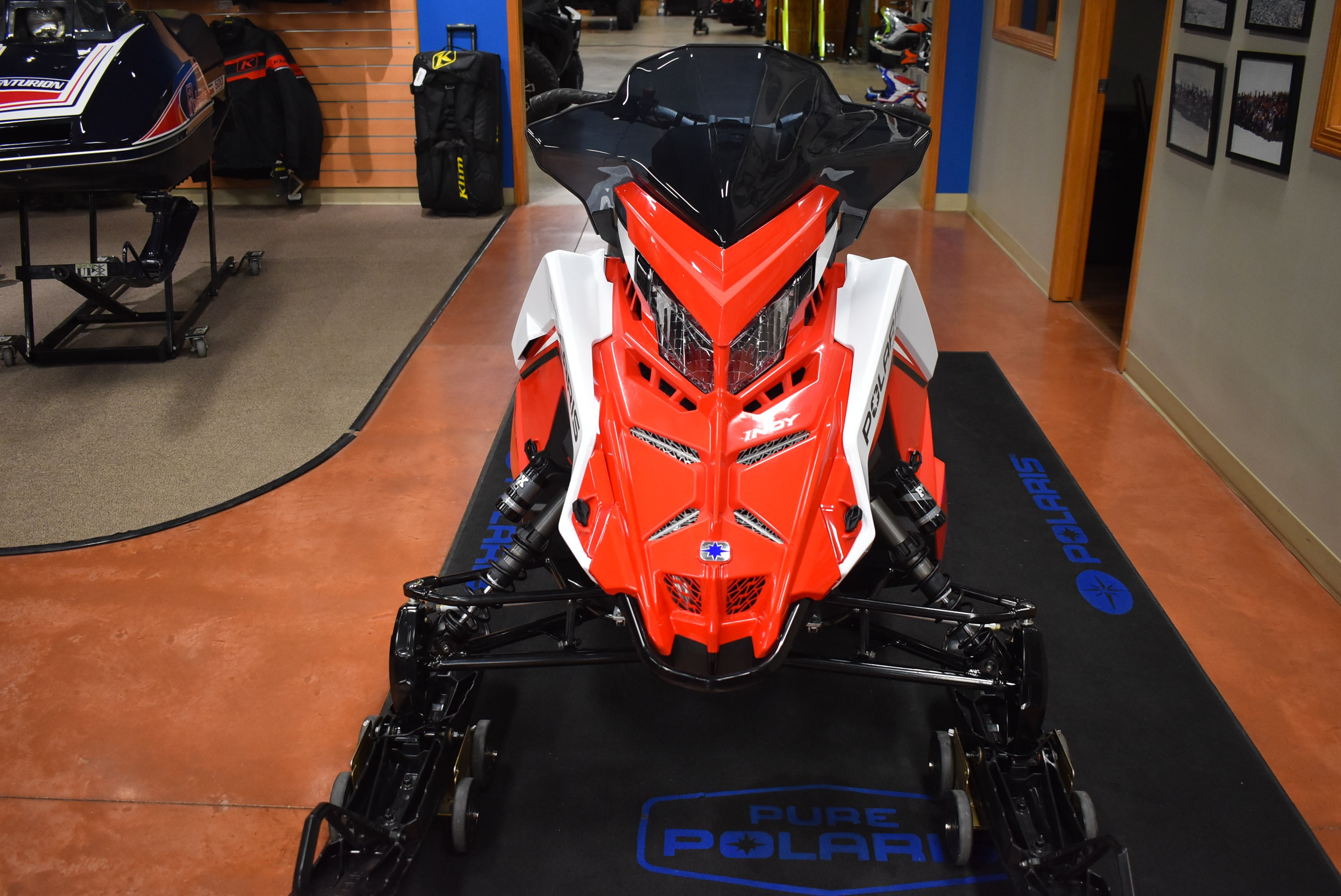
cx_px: 670
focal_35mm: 33
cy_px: 448
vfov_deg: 40.0
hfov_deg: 57.2
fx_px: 1230
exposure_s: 1/125
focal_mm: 22
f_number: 3.8
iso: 1250
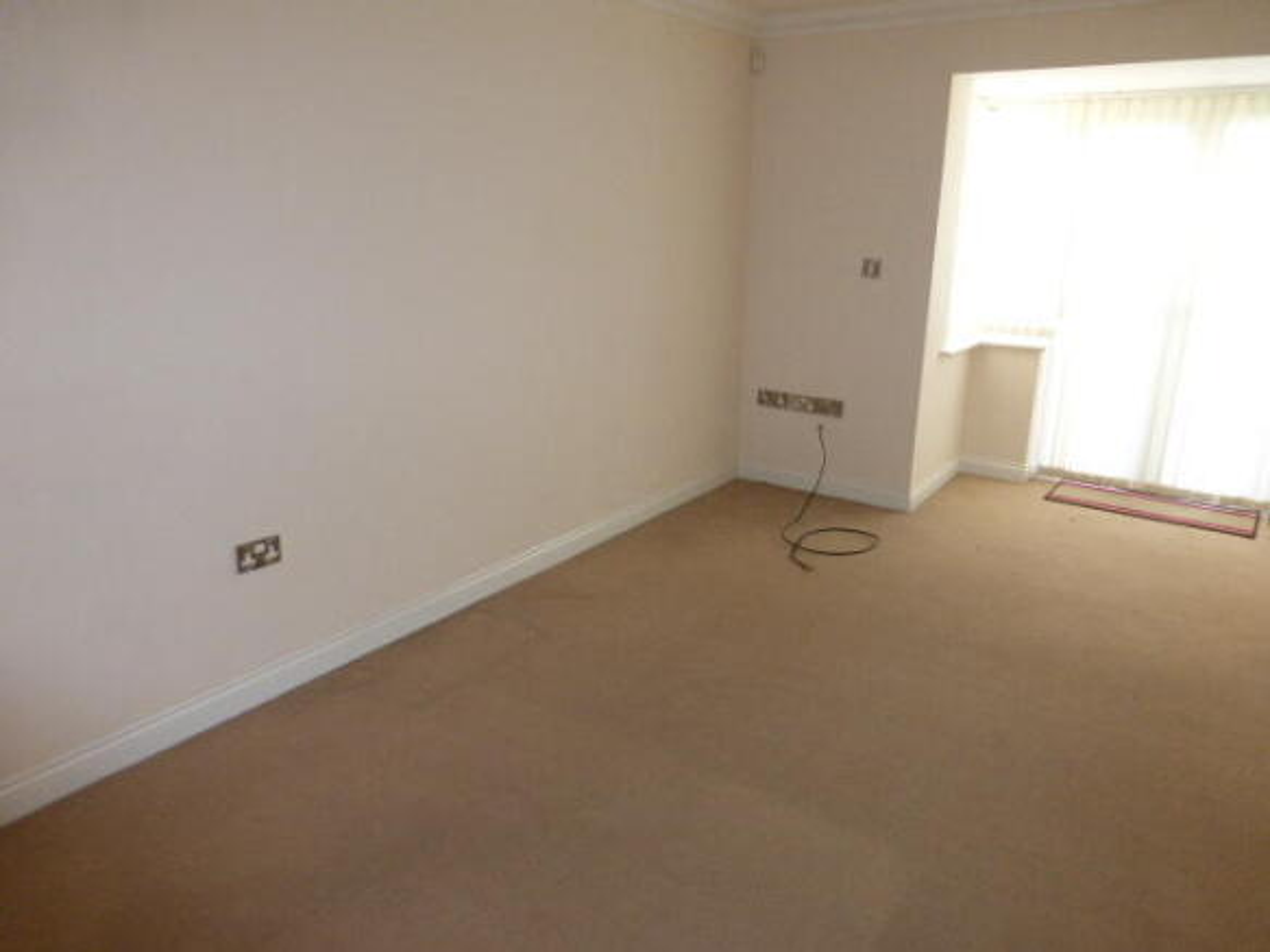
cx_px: 635
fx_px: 880
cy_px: 476
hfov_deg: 71.6
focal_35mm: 24
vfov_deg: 56.8
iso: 320
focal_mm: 4.3
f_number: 3.3
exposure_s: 1/60
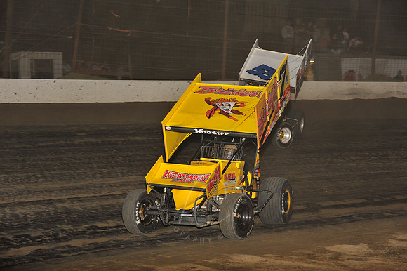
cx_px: 204
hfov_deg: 18.3
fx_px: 1265
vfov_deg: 12.2
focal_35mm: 112
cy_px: 136
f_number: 6.3
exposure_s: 1/320
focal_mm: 112
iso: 800
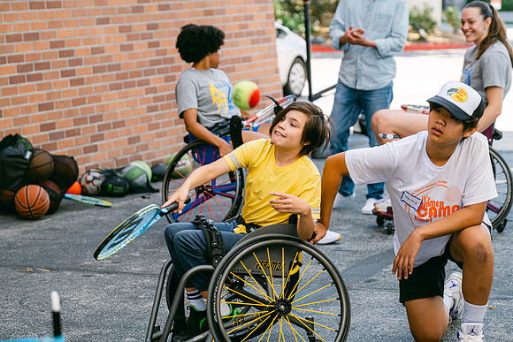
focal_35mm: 107
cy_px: 171
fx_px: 1525
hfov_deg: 19.1
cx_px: 256
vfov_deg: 12.8
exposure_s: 1/350
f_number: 2.8
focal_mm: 71.5
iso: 160
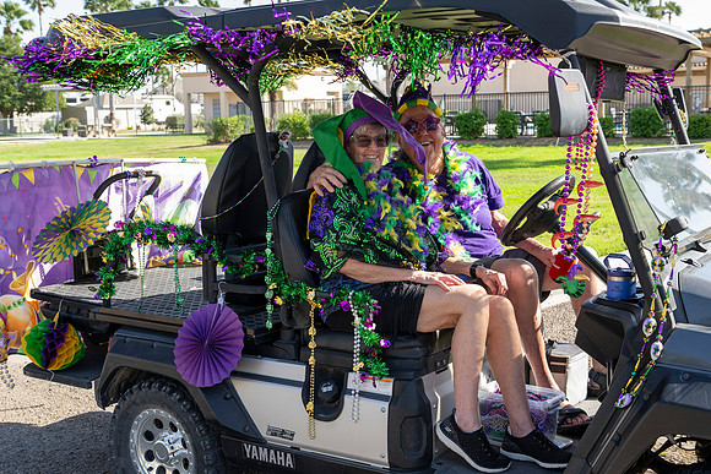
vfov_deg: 29.9
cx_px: 356
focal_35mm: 45
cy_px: 237
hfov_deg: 43.6
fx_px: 889
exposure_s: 1/640
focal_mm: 45
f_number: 6.3
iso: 1000
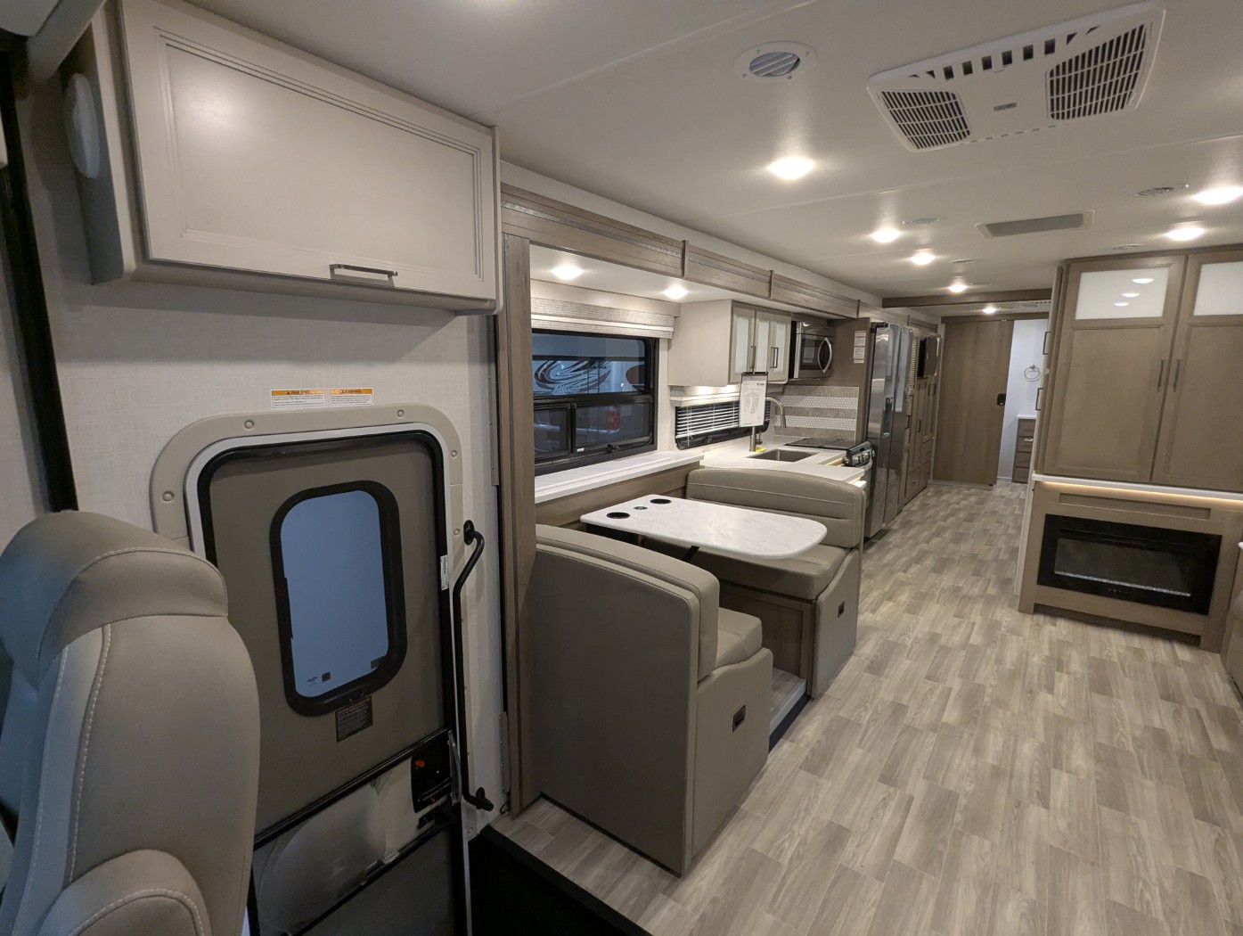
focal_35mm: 16
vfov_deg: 78.2
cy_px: 468
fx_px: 575
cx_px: 622
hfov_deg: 94.4
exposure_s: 1/100
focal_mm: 2.35
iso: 274
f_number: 2.2
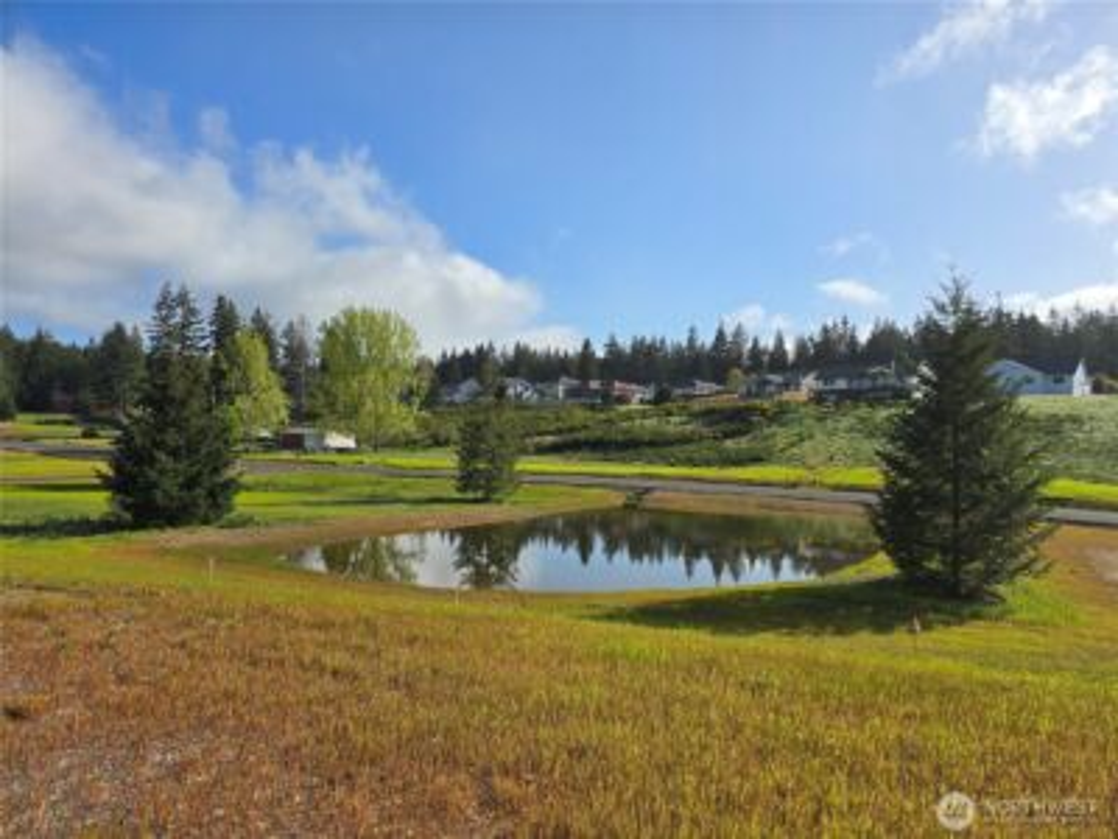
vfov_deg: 58.9
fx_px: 743
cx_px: 559
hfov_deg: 73.9
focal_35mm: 23
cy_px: 420
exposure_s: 1/892
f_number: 1.7
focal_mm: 6.3
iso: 12
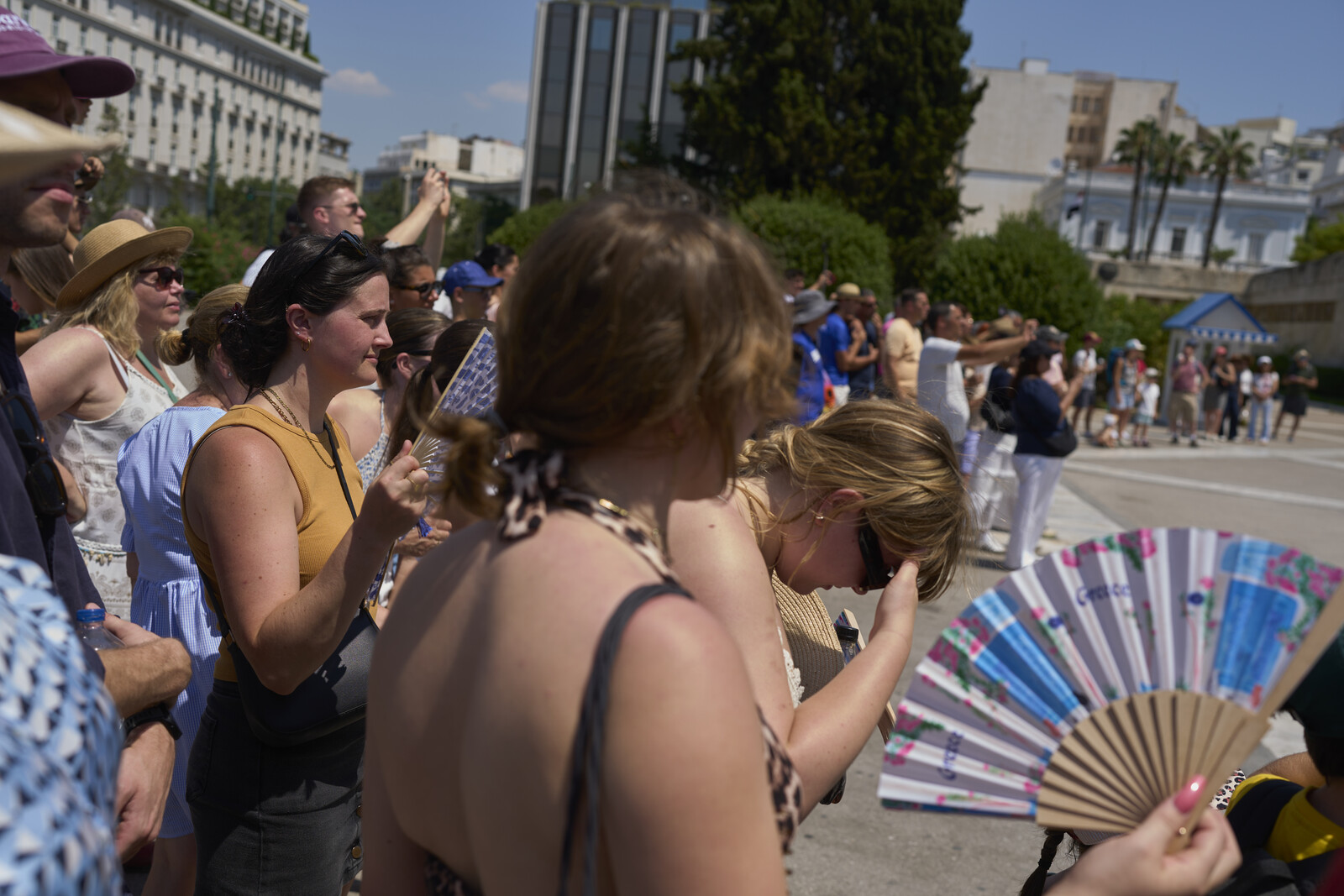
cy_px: 448
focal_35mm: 35
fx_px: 1307
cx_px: 672
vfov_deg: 37.9
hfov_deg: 54.4
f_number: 3.5
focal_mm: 35
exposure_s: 1/640
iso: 50
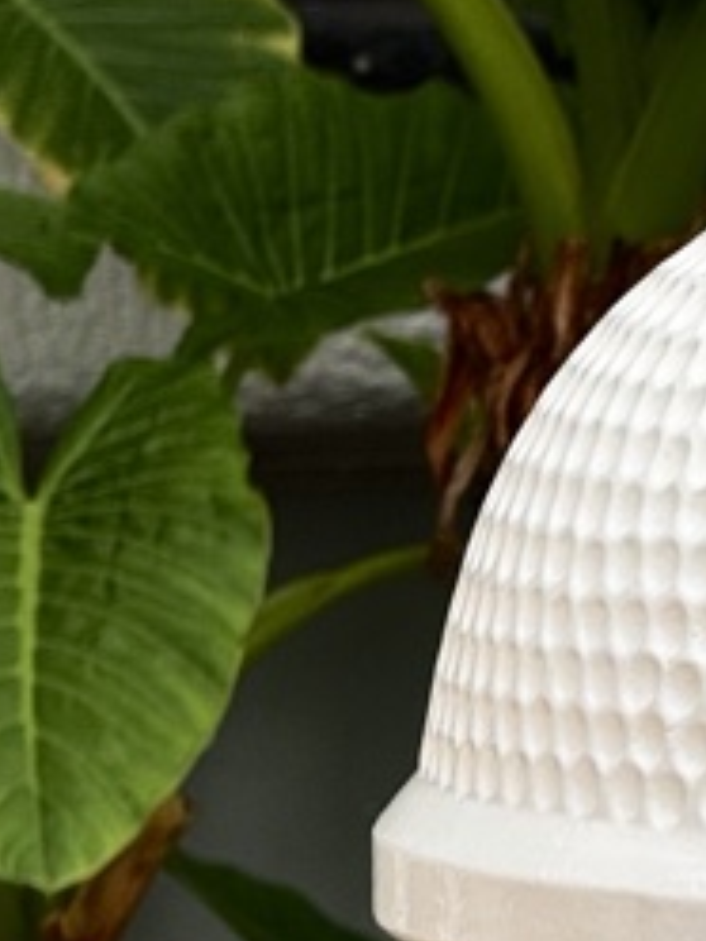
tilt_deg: -6.1
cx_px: 882
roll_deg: +0.6
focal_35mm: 533
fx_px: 14494
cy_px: 653
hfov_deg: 2.8
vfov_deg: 3.7
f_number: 2.8
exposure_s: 1/315
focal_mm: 15.66
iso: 50
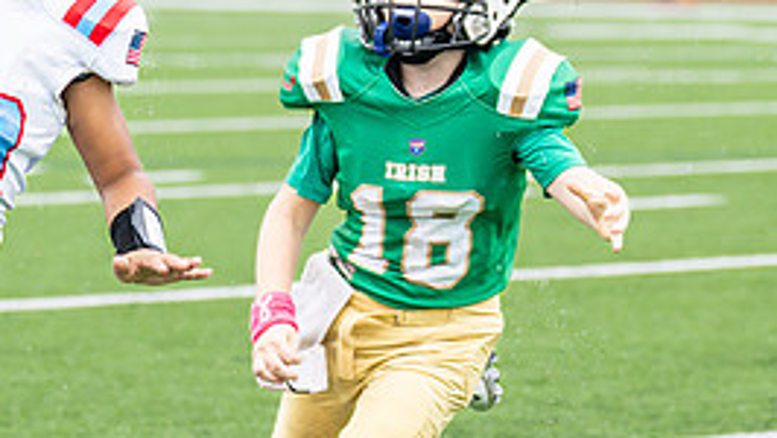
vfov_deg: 3.5
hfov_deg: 6.2
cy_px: 171
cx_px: 104
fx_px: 7174
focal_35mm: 348
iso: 400
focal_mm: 88
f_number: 2.8
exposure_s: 1/1000
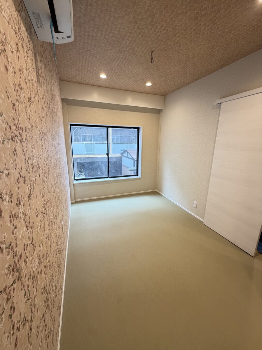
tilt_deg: -13.9
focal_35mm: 14
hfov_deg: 85.7
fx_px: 141
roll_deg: -1.5
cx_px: 131
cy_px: 175
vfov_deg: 102.1
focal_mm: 2.22
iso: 200
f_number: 2.2
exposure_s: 1/50
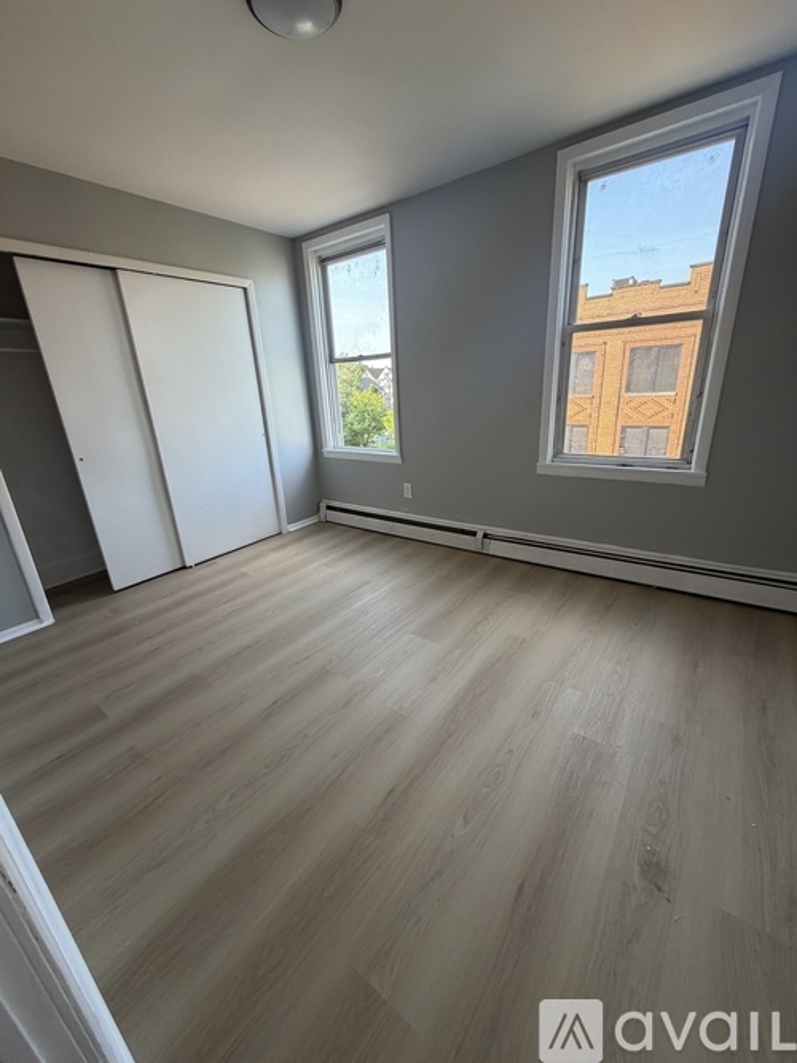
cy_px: 532
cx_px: 398
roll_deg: +2.7
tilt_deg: -18.9
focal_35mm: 14
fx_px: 430
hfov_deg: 85.7
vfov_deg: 102.1
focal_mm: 2.22
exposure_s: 1/121
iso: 80
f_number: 2.2
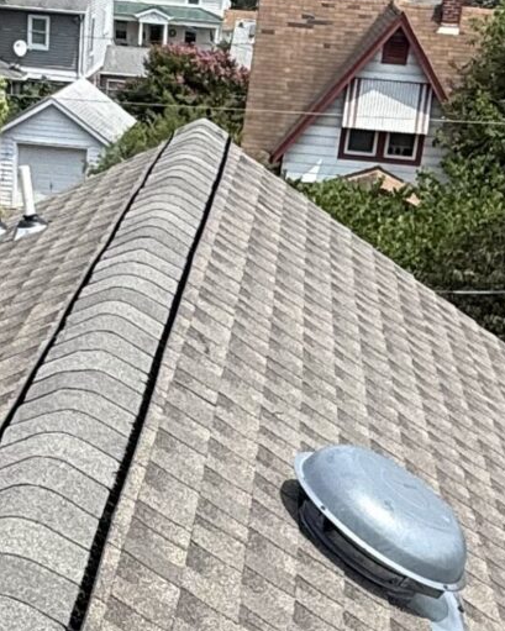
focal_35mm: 77
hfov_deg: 19.8
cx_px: 137
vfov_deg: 22.5
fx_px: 1438
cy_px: 785
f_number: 2.2
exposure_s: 1/1464
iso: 50
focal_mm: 2.22
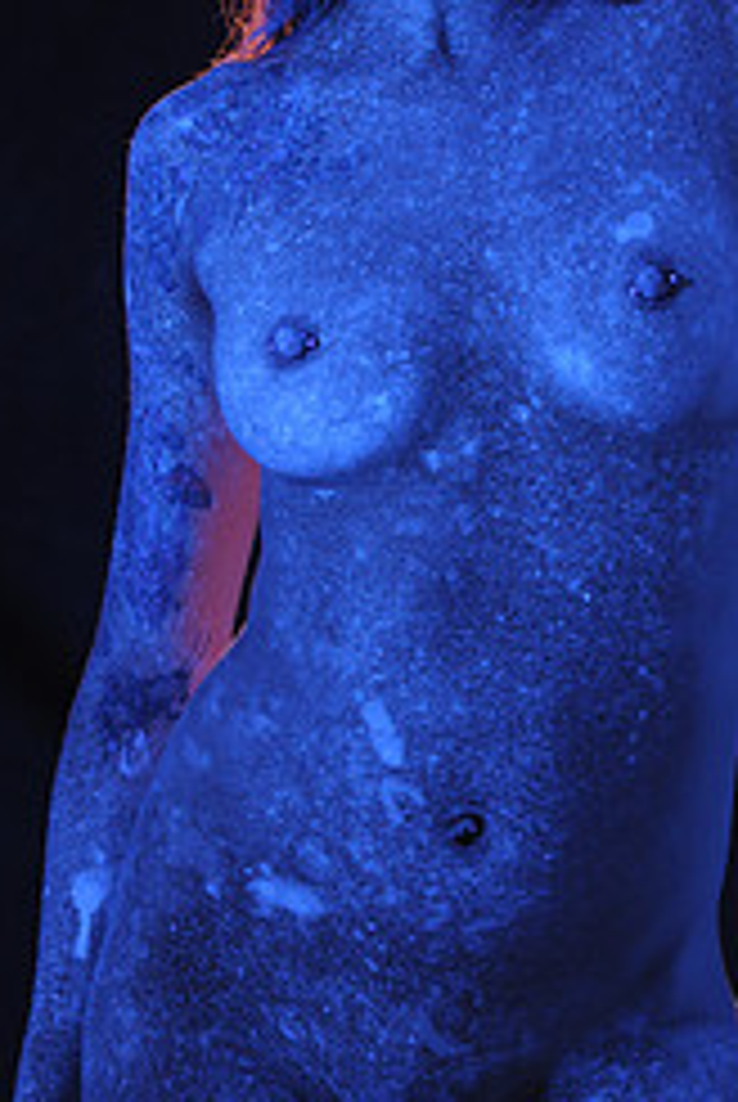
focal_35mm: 201
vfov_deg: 10.2
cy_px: 45
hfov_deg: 6.8
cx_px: 569
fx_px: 6163
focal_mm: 85
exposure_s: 1/90
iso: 800
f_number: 5.6
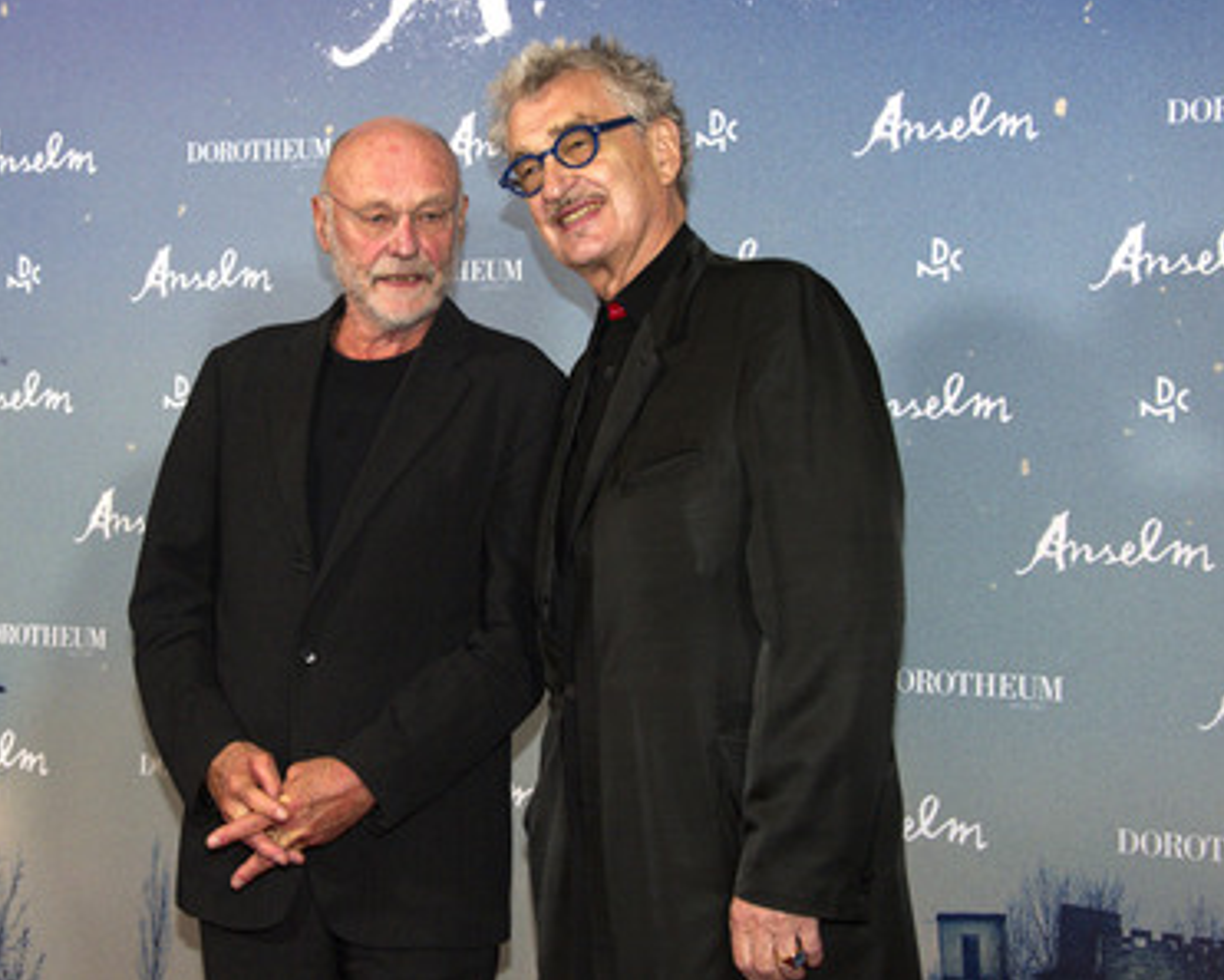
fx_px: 2065
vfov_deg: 26.7
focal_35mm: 57
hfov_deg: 32.9
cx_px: 500
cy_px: 492
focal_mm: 50
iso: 1600
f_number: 5.6
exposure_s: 1/125
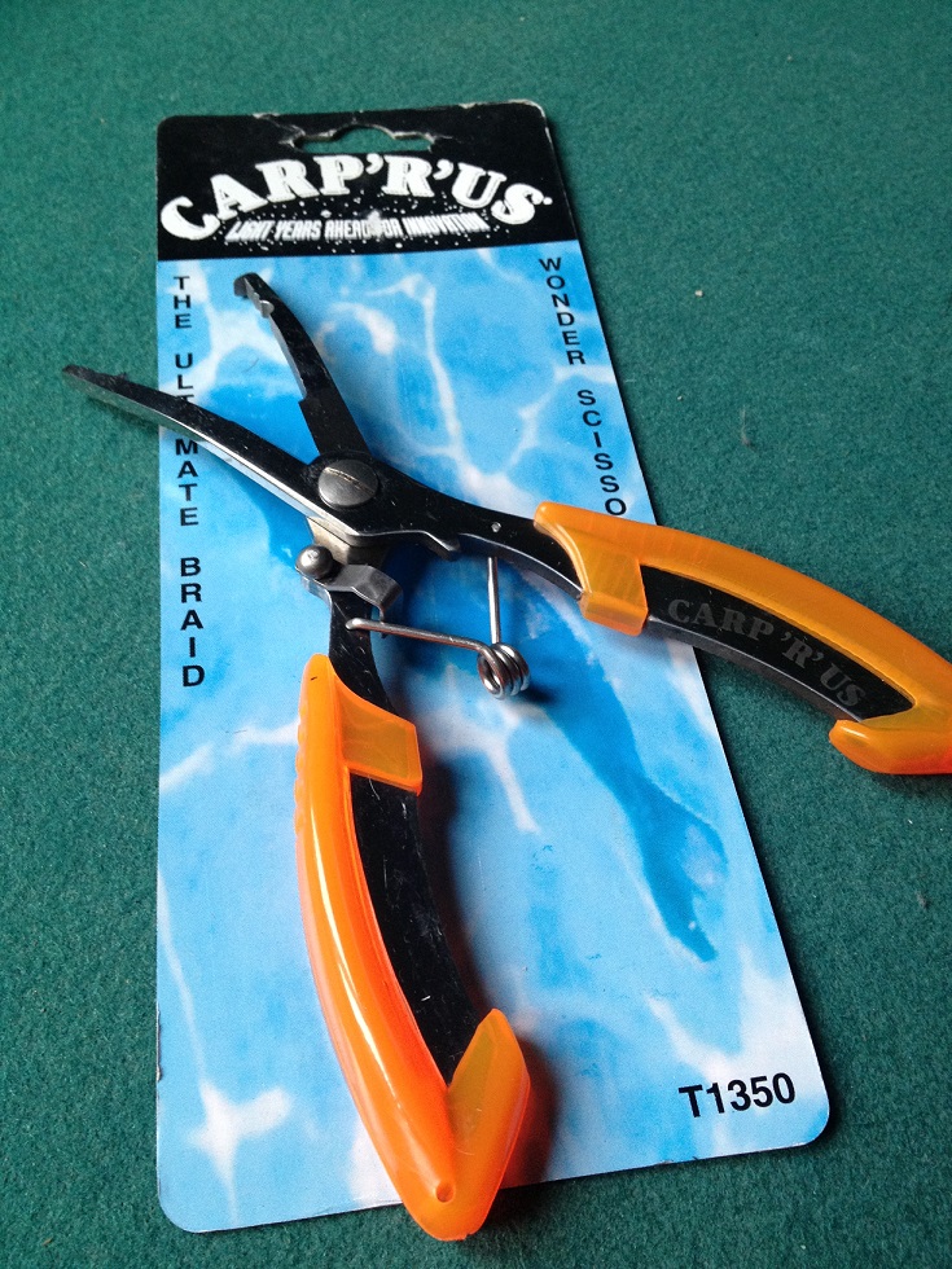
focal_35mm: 35
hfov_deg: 40.7
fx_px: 1283
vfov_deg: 52.6
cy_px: 634
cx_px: 476
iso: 125
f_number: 2.4
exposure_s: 1/20
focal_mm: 4.28
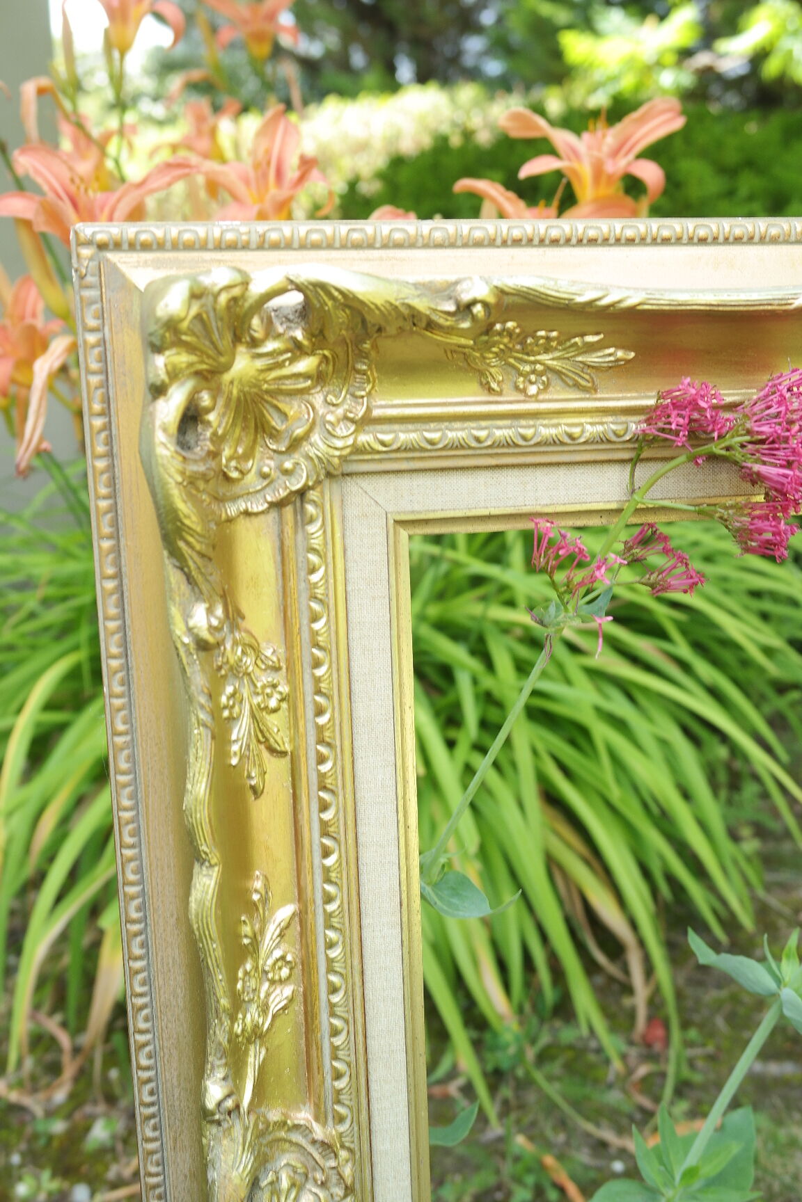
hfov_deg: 31.2
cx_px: 401
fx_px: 1437
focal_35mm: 43
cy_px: 601
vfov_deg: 45.4
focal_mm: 28
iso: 100
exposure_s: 1/30
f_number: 5.6
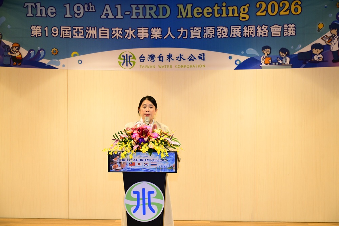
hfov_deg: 32.4
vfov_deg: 21.9
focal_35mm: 62
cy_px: 113
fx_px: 584
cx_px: 170
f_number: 5
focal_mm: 62
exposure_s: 1/50
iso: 1250
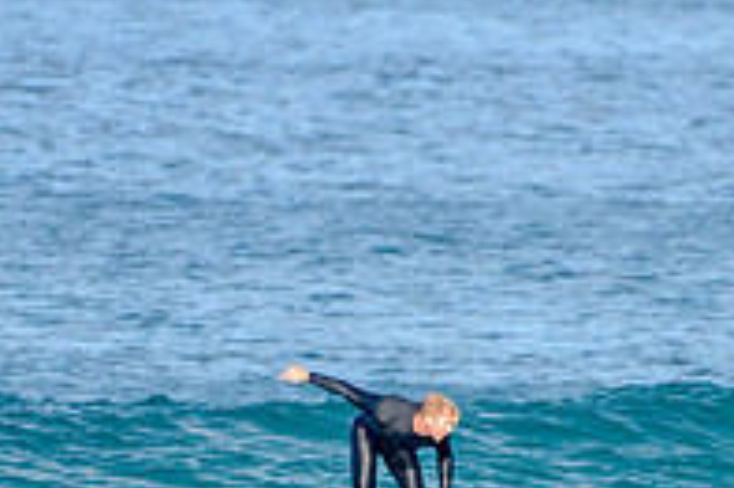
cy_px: 537
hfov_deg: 1.1
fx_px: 36811
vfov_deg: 0.8
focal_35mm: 1807
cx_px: 391
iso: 400
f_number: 5.6
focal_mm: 500
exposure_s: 1/2000
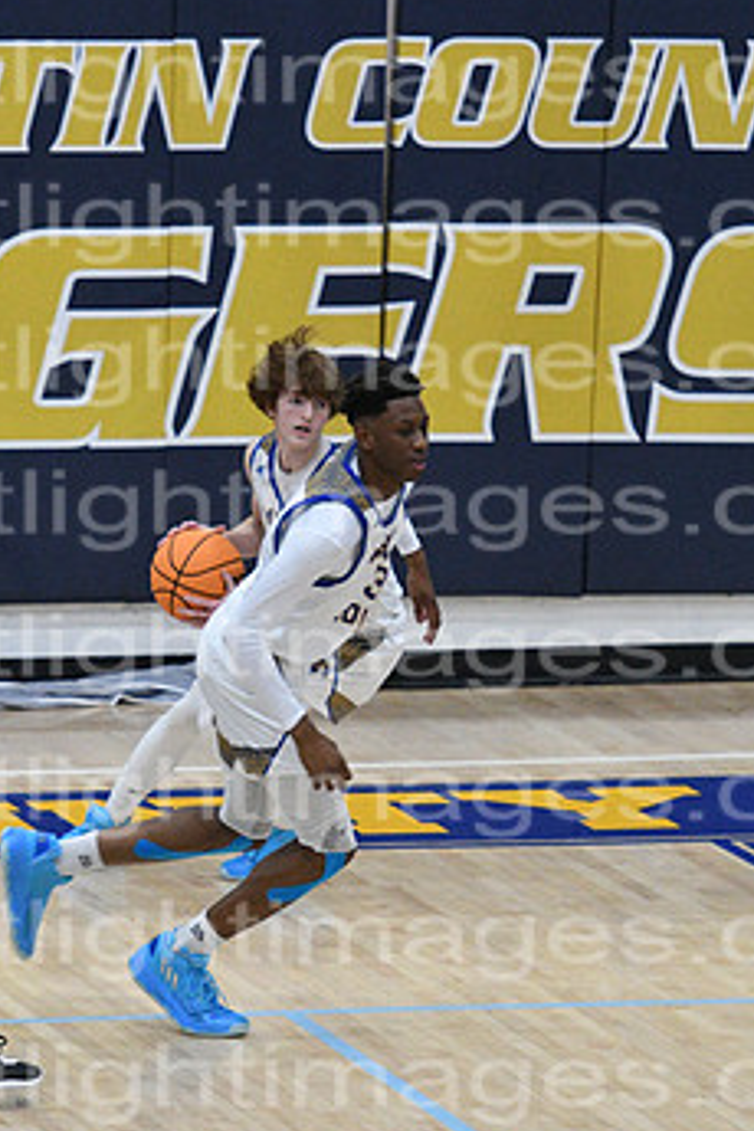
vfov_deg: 5.1
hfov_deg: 3.4
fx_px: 12691
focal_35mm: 404
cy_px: 582
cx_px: 210
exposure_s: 1/800
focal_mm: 160
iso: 6400
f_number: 3.5
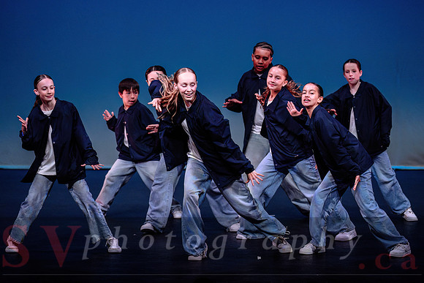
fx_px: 2029
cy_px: 109
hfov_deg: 11.9
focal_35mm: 172
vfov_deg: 8.0
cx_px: 199
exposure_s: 1/640
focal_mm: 140
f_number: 2.8
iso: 1600
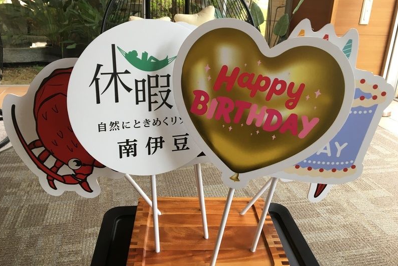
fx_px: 343
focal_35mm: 31
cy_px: 118
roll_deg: -3.1
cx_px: 200
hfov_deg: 60.3
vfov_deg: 42.3
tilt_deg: -17.9
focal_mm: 4.15
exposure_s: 1/30
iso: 32
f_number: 2.2
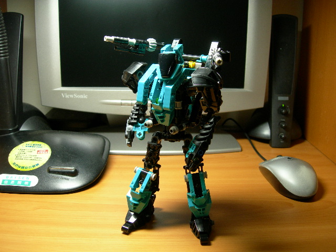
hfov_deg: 49.0
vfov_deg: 37.7
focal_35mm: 38
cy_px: 126
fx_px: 369
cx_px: 168
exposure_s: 1/31.3
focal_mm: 7.8
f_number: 2.8
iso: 121
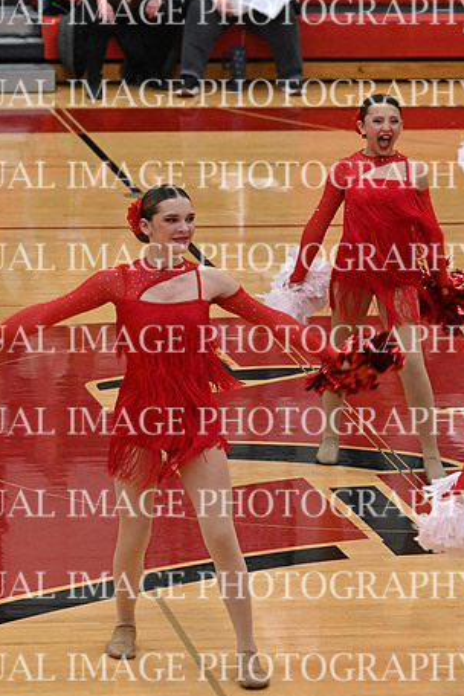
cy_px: 380
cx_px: 187
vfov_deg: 9.0
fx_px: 4427
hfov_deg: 6.0
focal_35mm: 229
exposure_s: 1/400
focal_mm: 120
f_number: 4
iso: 6400
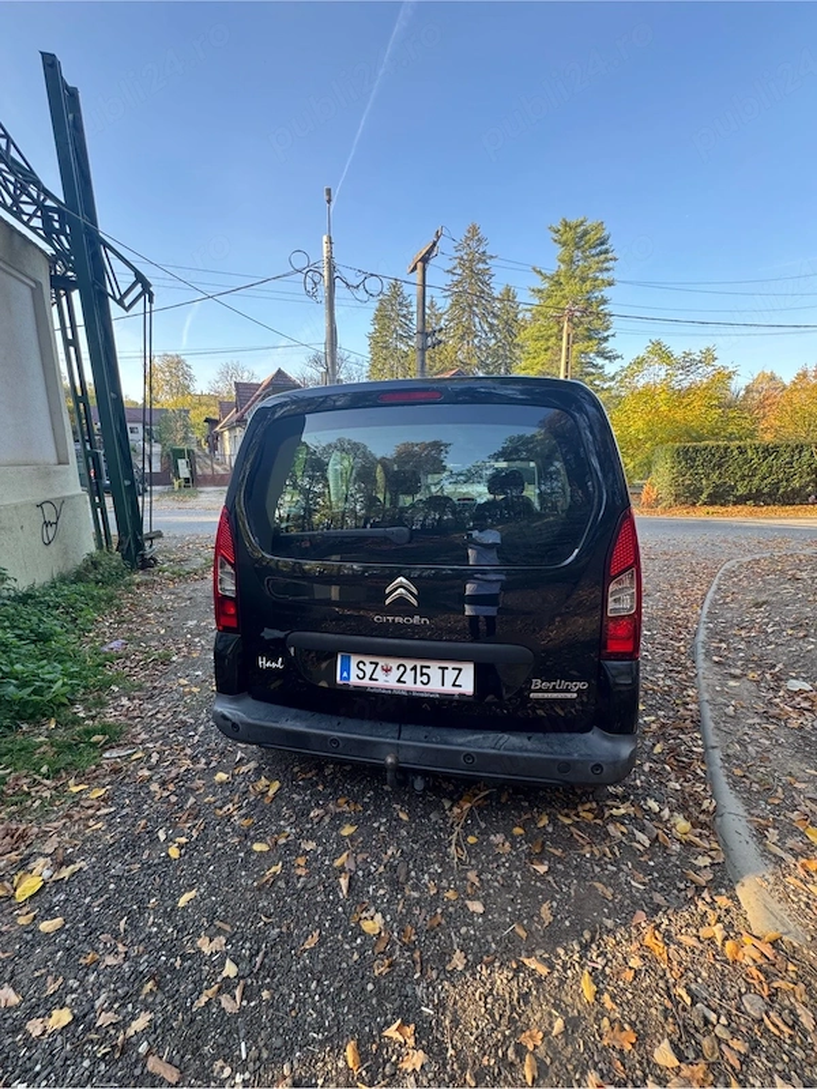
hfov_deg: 85.7
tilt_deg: -11.3
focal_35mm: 14
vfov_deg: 102.1
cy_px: 544
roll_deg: +0.1
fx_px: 441
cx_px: 408
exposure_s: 1/99
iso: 50
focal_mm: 2.22
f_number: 2.2
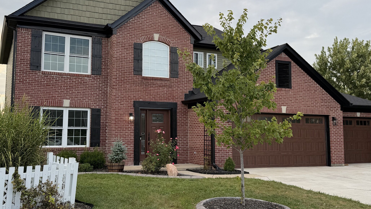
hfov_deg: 51.6
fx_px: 384
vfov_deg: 30.4
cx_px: 173
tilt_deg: +5.1
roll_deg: +0.6
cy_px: 96
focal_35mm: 39
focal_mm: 6.76
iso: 80
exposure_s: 1/473
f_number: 1.78
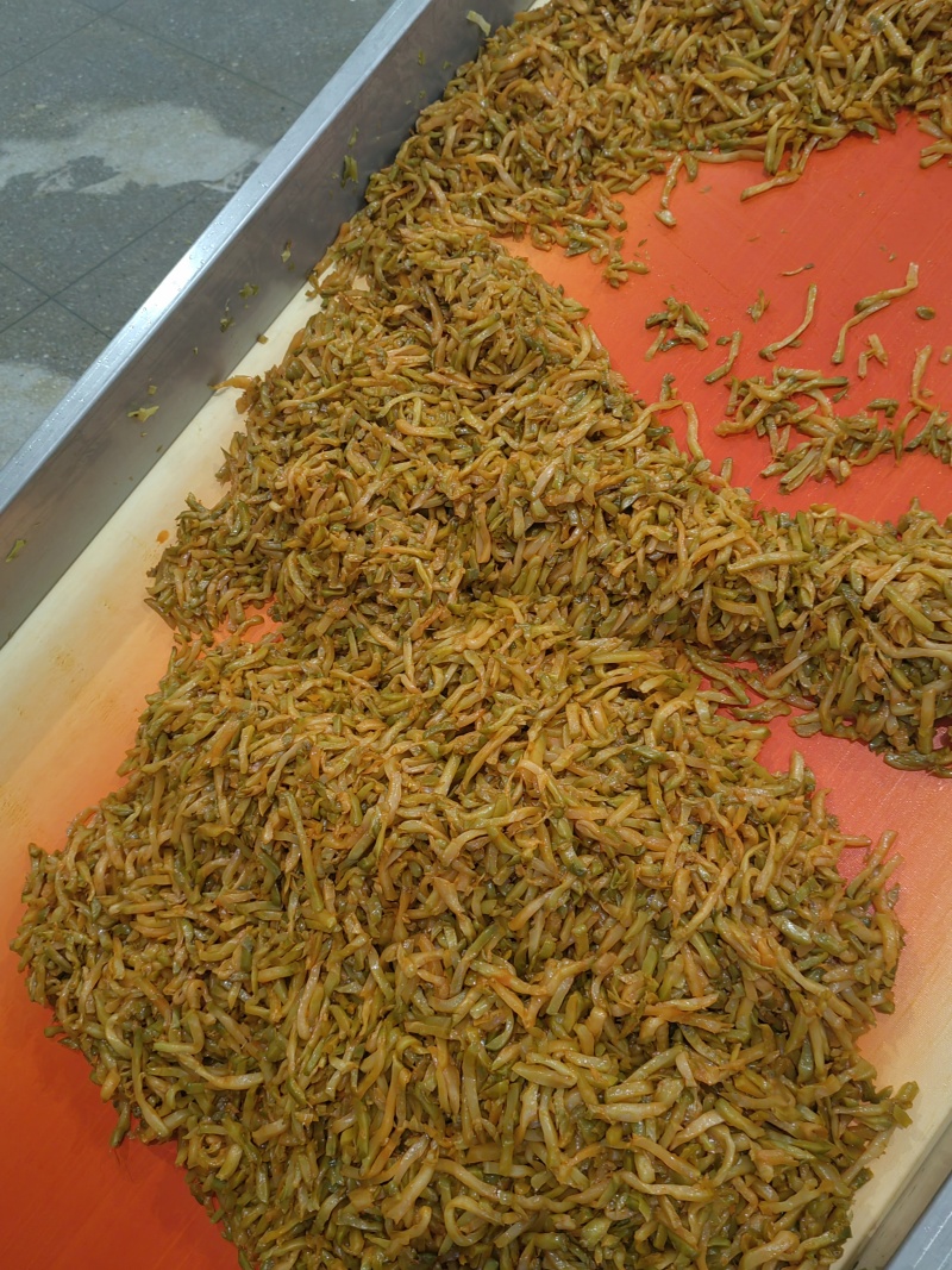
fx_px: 990
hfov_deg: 51.3
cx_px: 476
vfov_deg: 65.3
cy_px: 635
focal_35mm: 27
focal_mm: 5.52
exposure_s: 1/33.3
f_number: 1.9
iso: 400
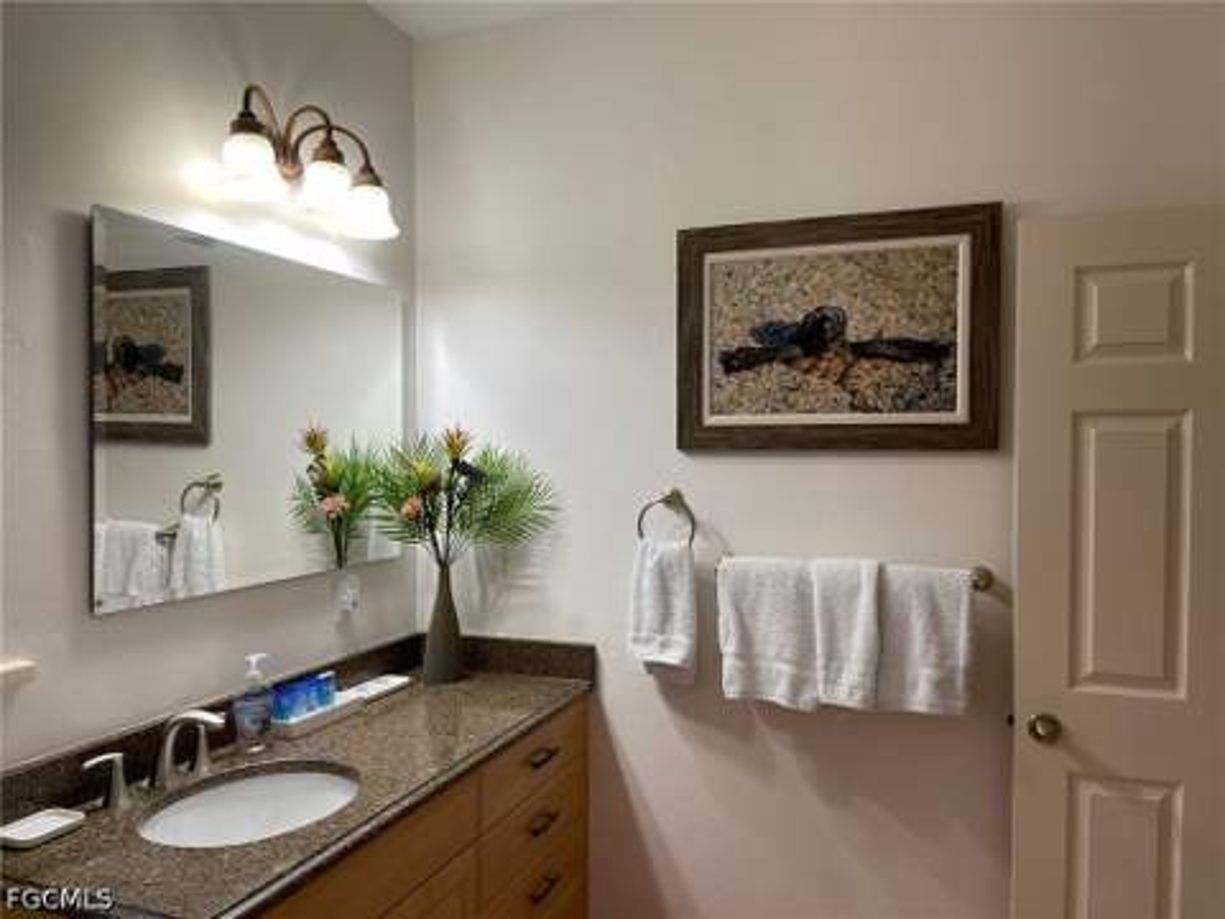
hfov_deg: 67.3
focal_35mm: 26
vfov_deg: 53.1
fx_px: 920
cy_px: 460
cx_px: 612
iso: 80
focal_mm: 5.1
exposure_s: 1/120
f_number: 1.6
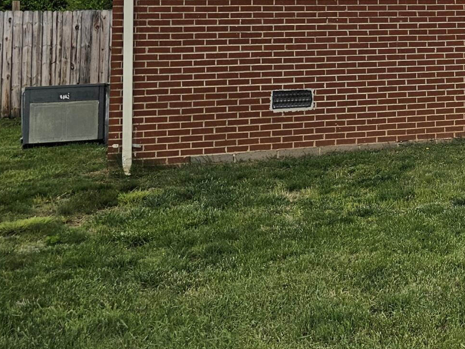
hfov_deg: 22.9
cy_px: -41
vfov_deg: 19.8
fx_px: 954
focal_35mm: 71
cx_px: 673
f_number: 1.7
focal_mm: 6.3
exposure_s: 1/1437
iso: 16
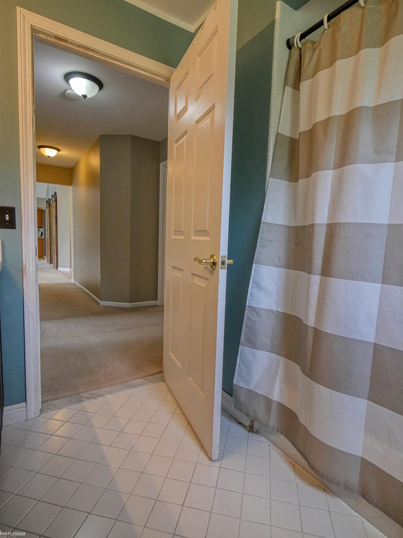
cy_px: 269
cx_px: 202
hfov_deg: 71.6
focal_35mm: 18
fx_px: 279
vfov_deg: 87.8
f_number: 5
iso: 3200
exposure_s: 1/125
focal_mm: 9
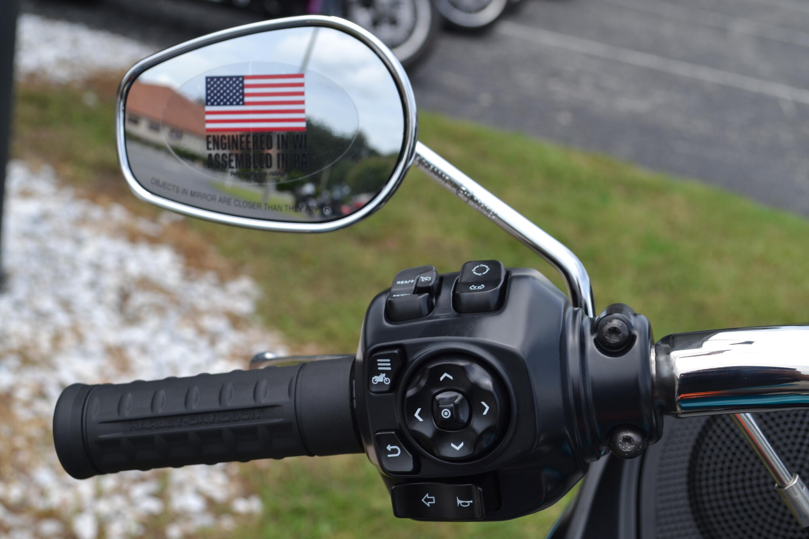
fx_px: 1281
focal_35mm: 57
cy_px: 270
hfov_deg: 35.1
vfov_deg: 23.8
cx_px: 404
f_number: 7.1
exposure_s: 1/200
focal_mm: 38
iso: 100
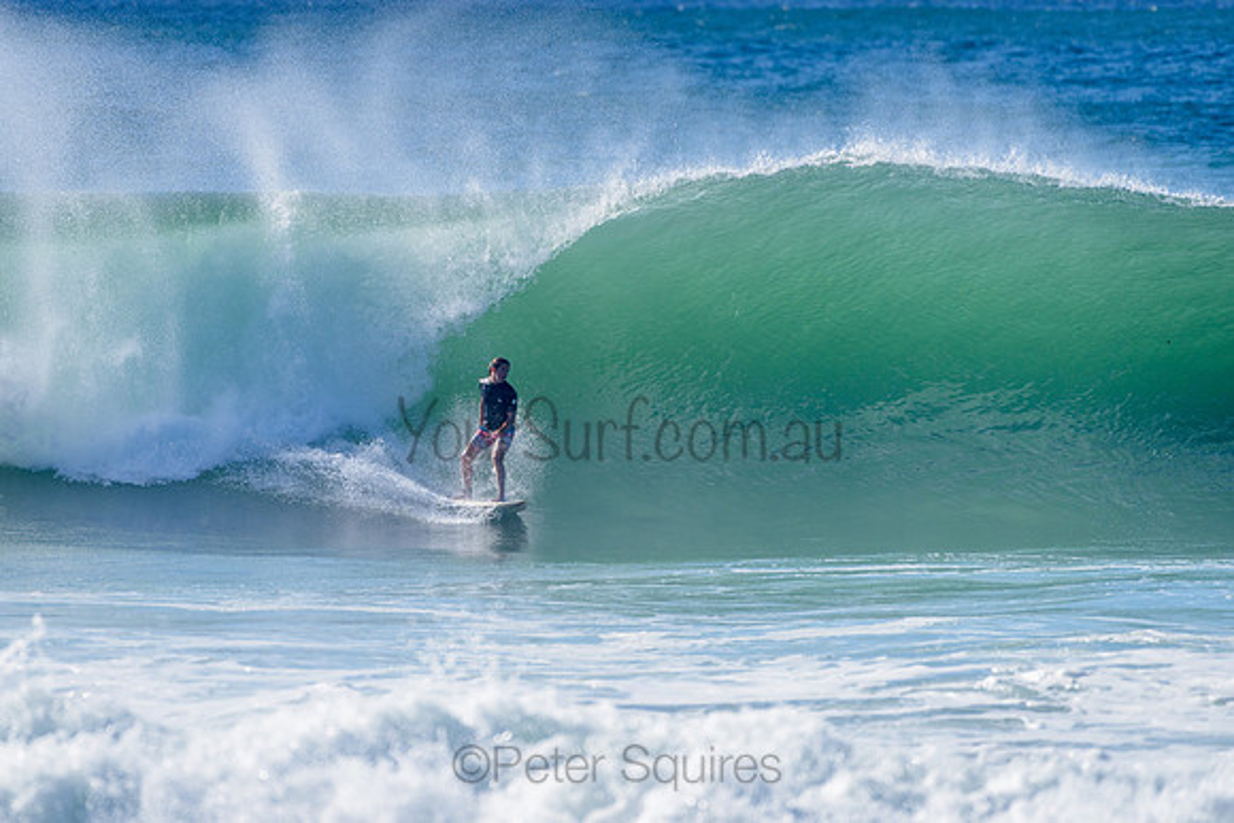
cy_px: 390
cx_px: 574
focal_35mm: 541
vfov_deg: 2.5
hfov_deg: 3.8
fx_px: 18531
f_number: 5.6
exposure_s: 1/2000
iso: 200
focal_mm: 500
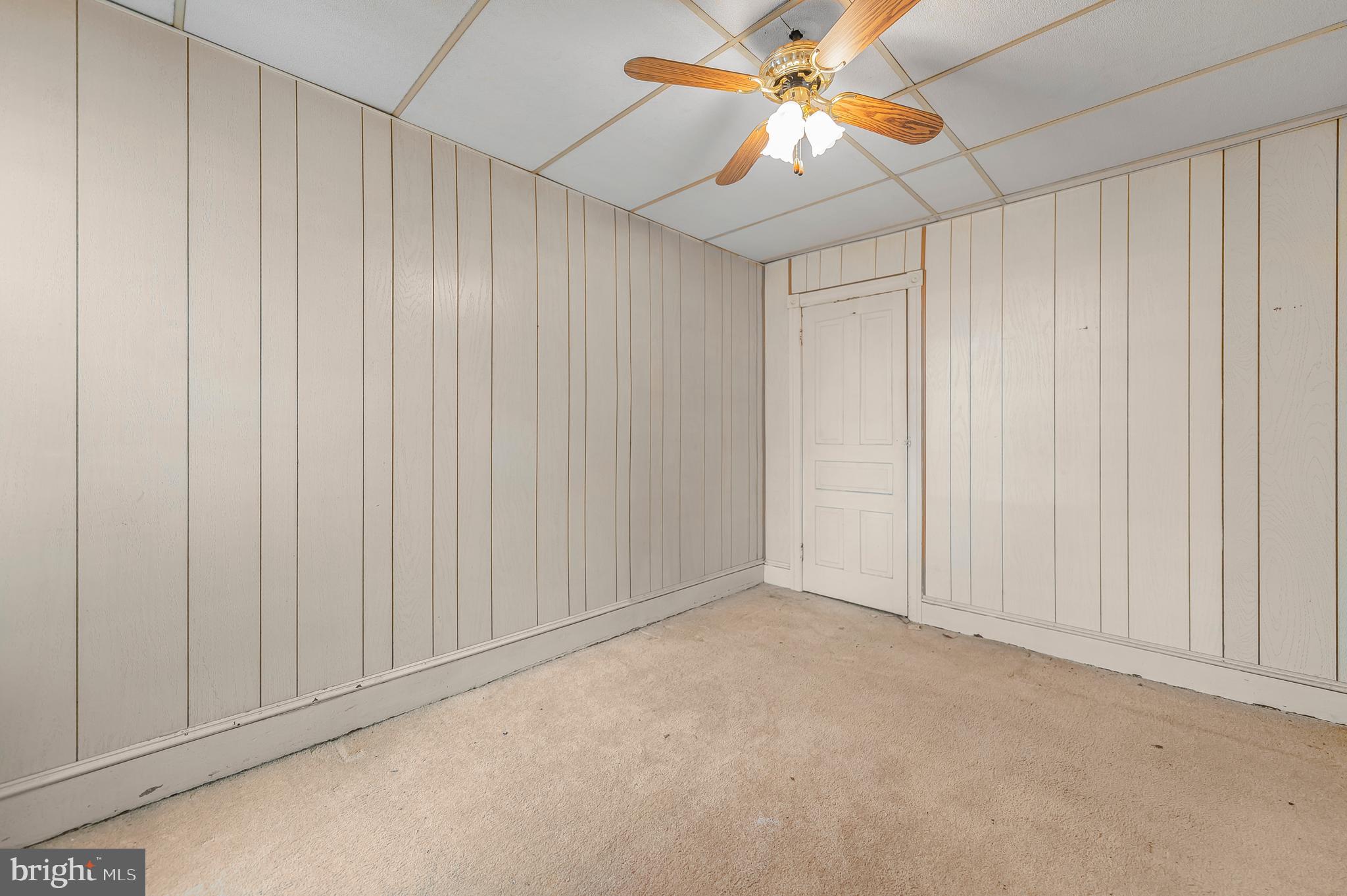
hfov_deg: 104.3
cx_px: 674
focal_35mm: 14
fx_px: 523
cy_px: 448
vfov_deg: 81.1
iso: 450
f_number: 2.8
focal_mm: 14
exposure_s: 1/125
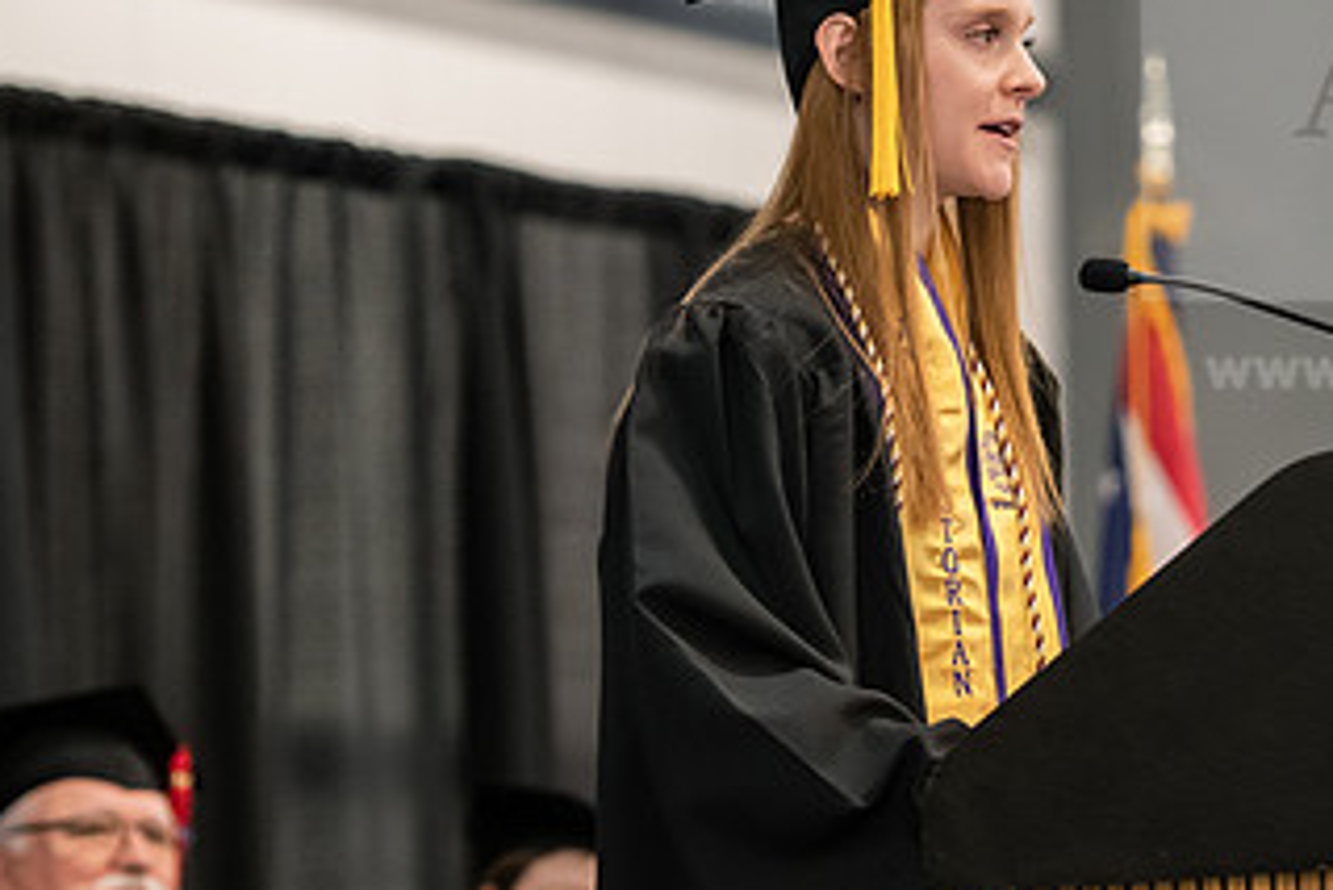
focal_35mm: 218
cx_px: 1015
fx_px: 8075
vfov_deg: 6.3
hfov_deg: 9.4
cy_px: 458
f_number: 3.5
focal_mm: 120
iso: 3200
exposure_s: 1/200
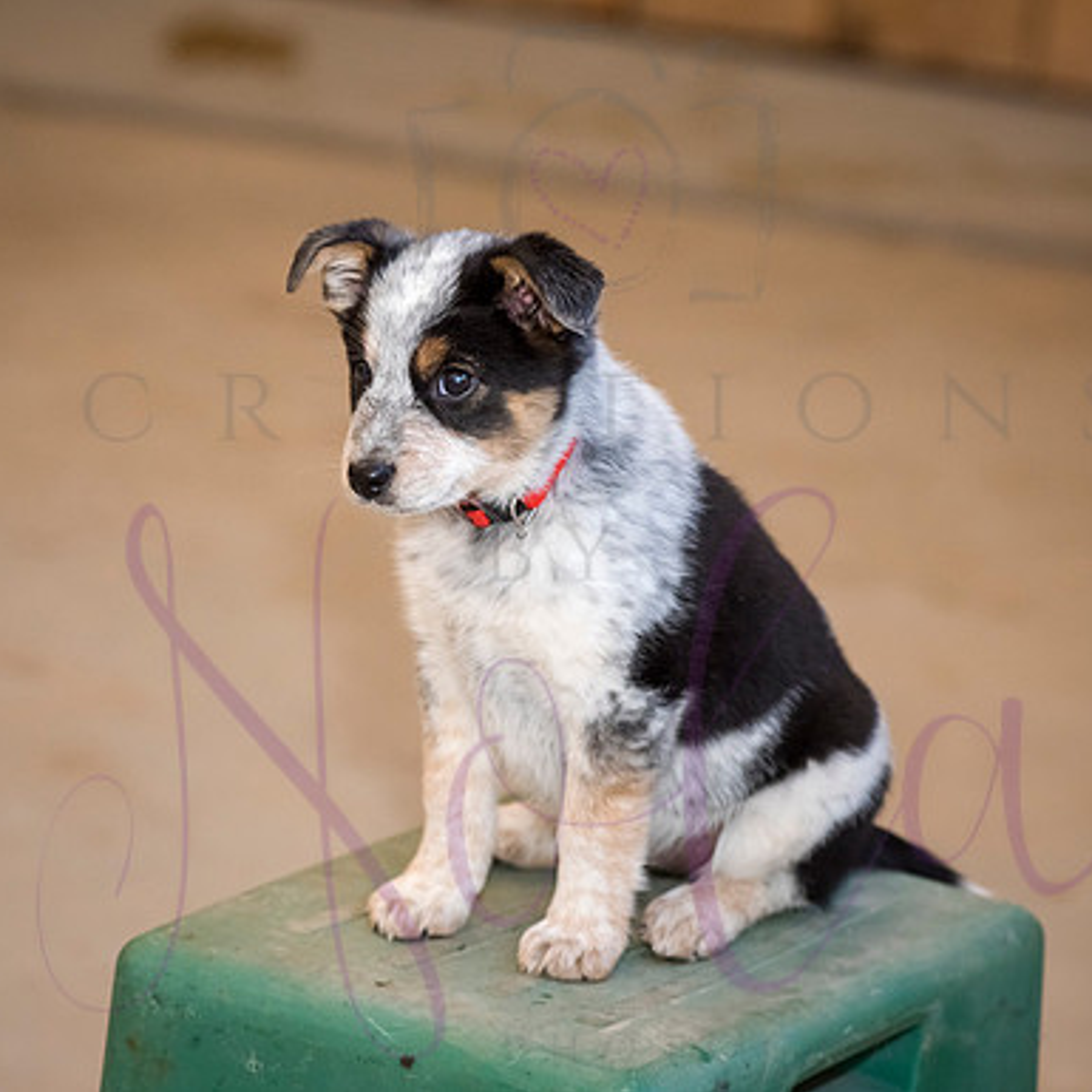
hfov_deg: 11.1
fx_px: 5603
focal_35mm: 157
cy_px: 508
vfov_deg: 11.1
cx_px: 525
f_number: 4
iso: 800
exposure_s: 1/400
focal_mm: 105
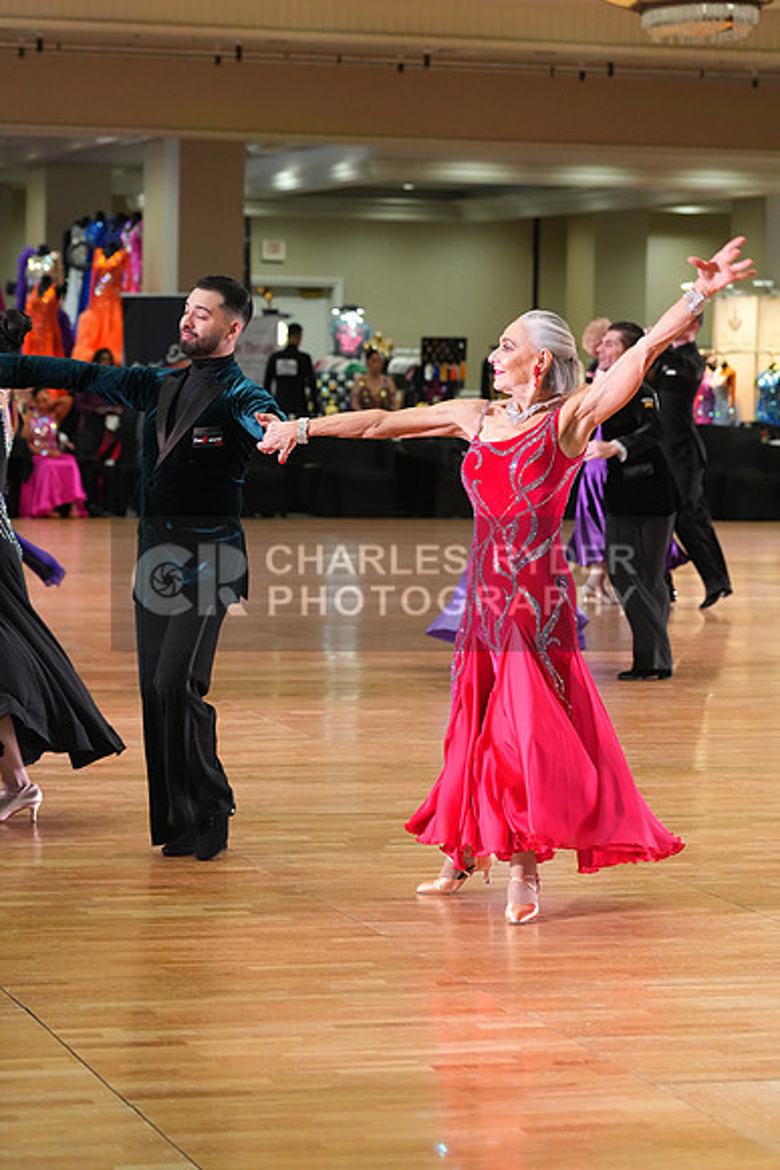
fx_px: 3540
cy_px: 585
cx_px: 390
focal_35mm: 109
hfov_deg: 12.6
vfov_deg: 18.8
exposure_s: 1/200
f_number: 5
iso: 3200
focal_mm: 109
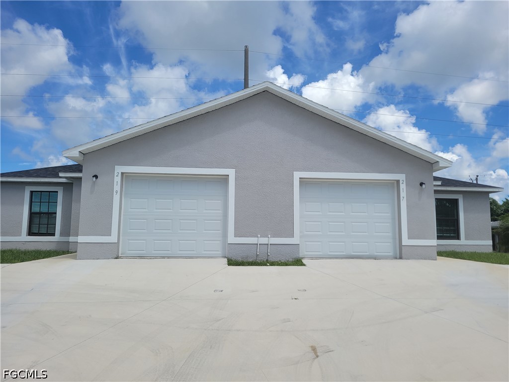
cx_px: 254
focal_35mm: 26
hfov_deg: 67.3
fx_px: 382
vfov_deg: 53.1
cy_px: 191
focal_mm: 5.4
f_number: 1.8
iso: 40
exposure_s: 1/3579
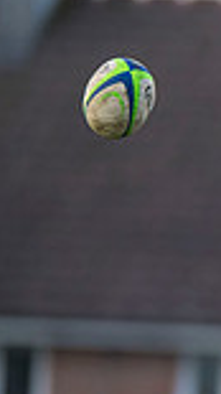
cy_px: 355
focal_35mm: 1566
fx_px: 16341
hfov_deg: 0.8
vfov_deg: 1.4
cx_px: 666
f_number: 3.5
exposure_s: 1/2500
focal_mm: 400
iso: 1600
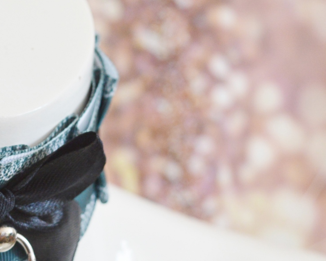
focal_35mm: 205
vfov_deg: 7.5
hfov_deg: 9.4
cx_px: -8
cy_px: 209
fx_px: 1977
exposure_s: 1/100
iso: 400
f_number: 5.3
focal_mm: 48
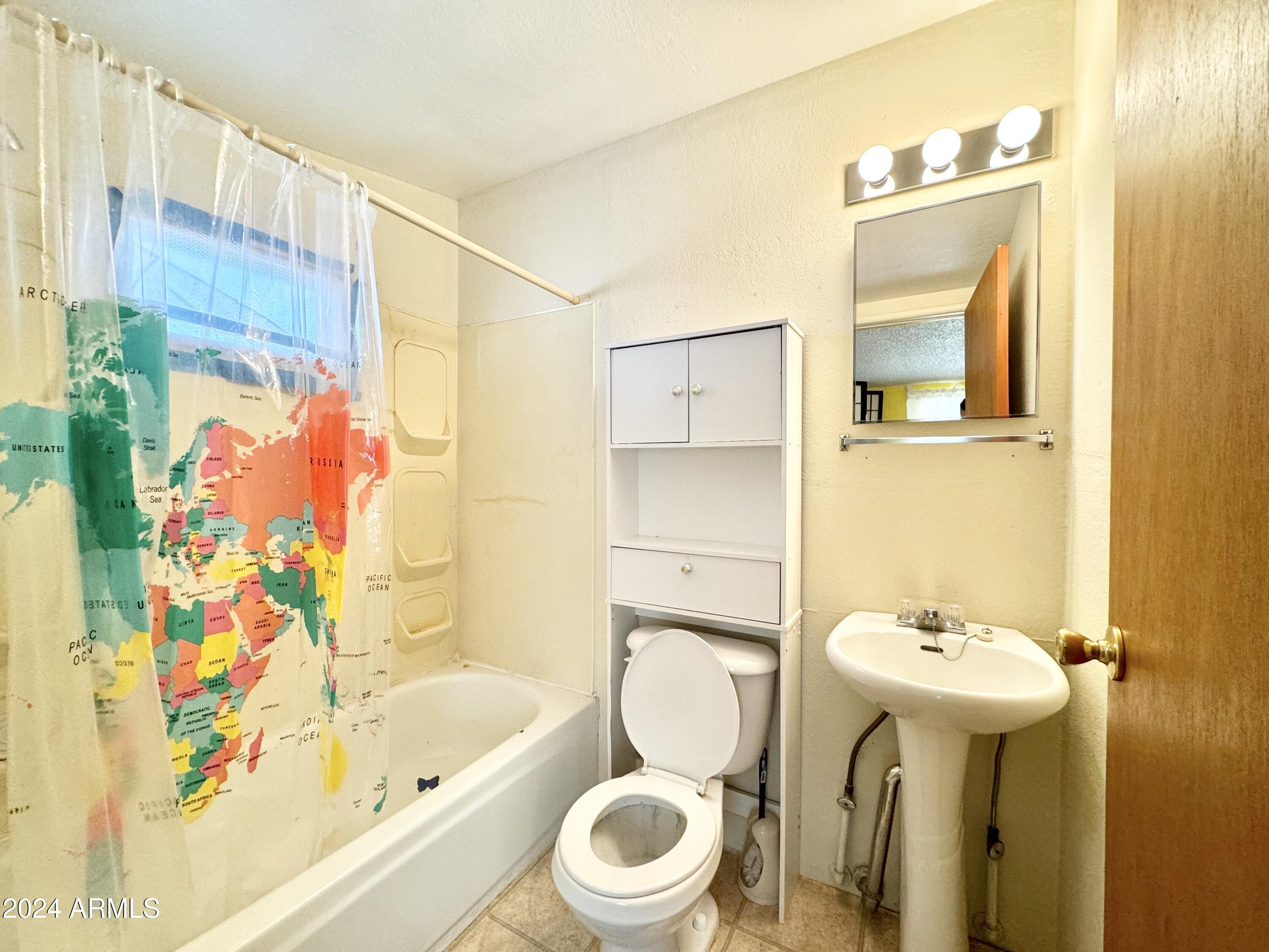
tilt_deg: -0.7
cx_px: 634
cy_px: 476
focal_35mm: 14
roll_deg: -0.5
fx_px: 513
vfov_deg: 85.7
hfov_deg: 102.1
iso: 160
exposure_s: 1/60
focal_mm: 2.22
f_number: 2.2
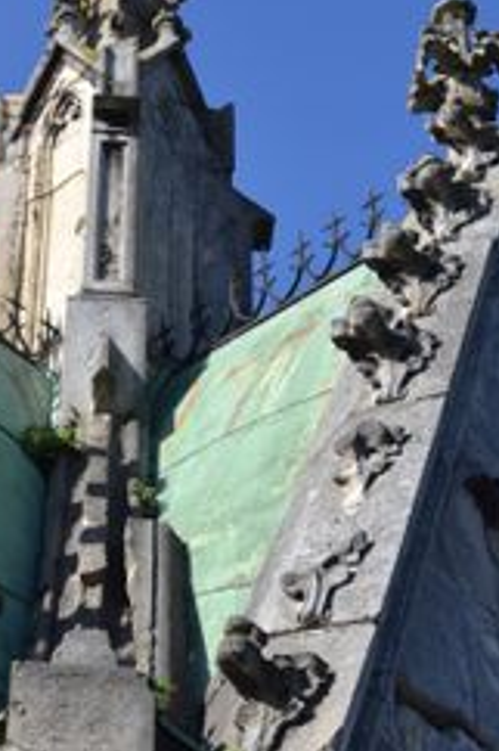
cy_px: 528
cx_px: 91
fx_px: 1853
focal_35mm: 89
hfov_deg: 15.2
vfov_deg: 22.7
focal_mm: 28
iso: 100
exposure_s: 1/160
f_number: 8
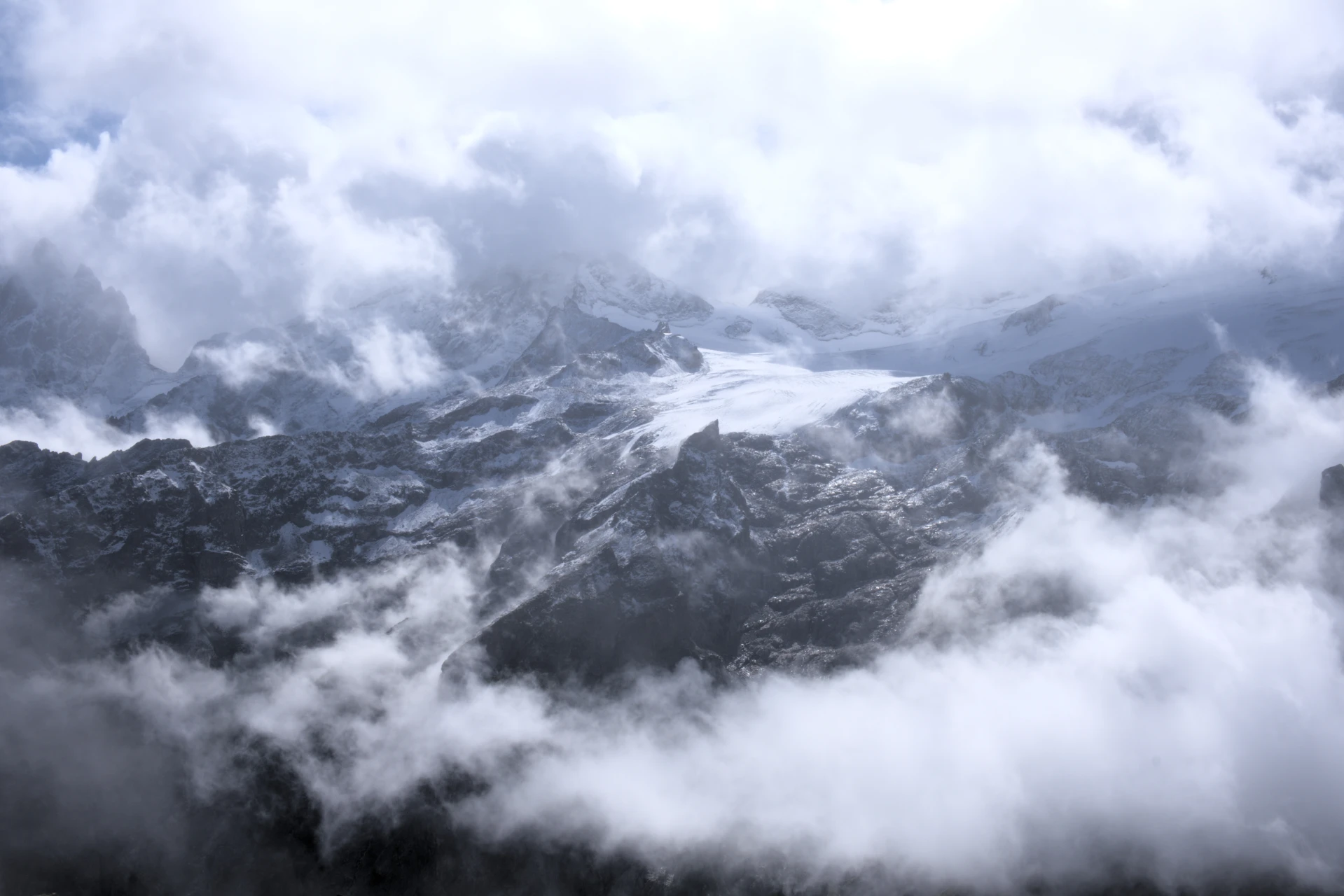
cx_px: 672
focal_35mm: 43
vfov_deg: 31.2
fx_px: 1605
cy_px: 448
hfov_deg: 45.4
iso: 160
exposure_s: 1/60
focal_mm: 28.9
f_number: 22
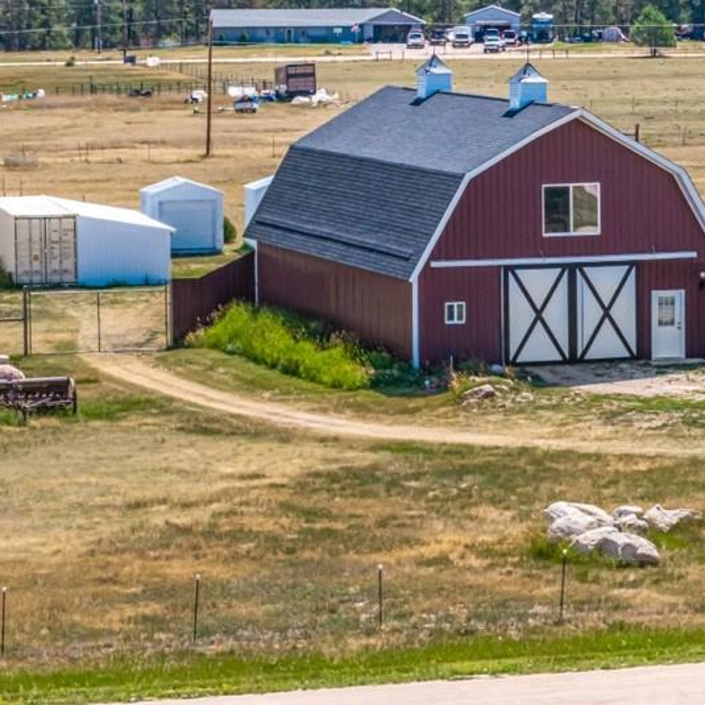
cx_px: 1015
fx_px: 4263
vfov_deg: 9.4
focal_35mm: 185
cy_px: 231
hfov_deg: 9.2
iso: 200
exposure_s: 1/2500
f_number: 2.8
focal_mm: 19.35
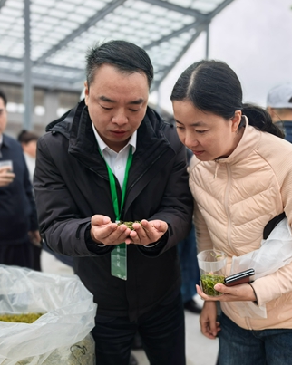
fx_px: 389
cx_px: 174
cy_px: 184
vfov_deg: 50.3
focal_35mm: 36
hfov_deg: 41.0
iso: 50
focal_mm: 6.98
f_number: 2
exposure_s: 1/333
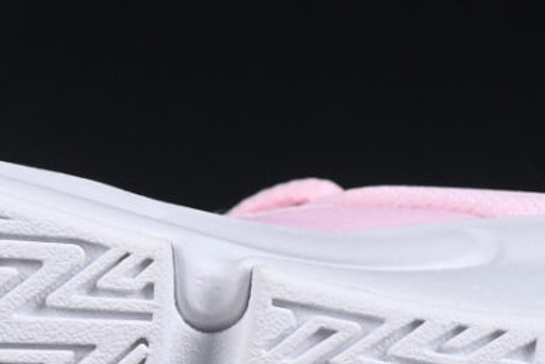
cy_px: 349
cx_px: 136
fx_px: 7602
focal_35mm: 502
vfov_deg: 2.7
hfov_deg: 4.1
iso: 160
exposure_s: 1/80
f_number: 8
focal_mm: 50
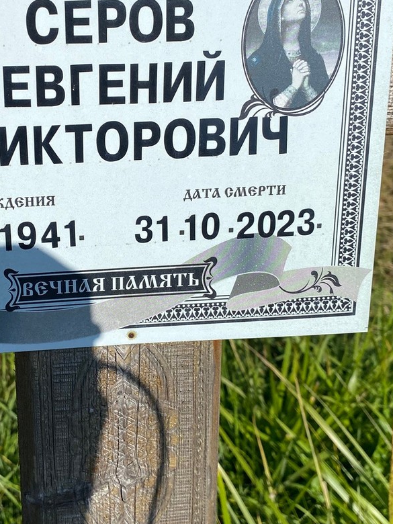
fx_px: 727
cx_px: 106
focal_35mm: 48
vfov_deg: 39.5
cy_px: 218
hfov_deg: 29.9
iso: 32
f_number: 1.8
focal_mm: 4.25
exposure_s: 1/7692
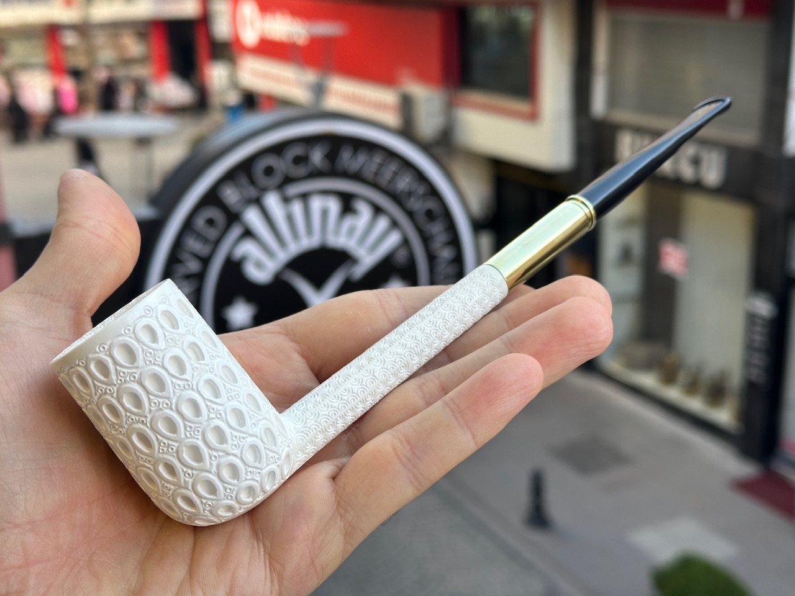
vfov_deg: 30.3
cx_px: 398
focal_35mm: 48
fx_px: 1102
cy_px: 298
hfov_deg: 39.7
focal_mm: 6.86
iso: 50
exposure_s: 1/237
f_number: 1.78
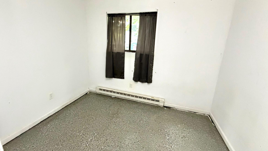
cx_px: 130
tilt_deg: -14.3
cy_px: 68
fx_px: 114
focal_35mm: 16
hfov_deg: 99.3
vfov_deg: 66.9
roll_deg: -1.3
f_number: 2.2
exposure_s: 1/60
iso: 800
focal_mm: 2.22
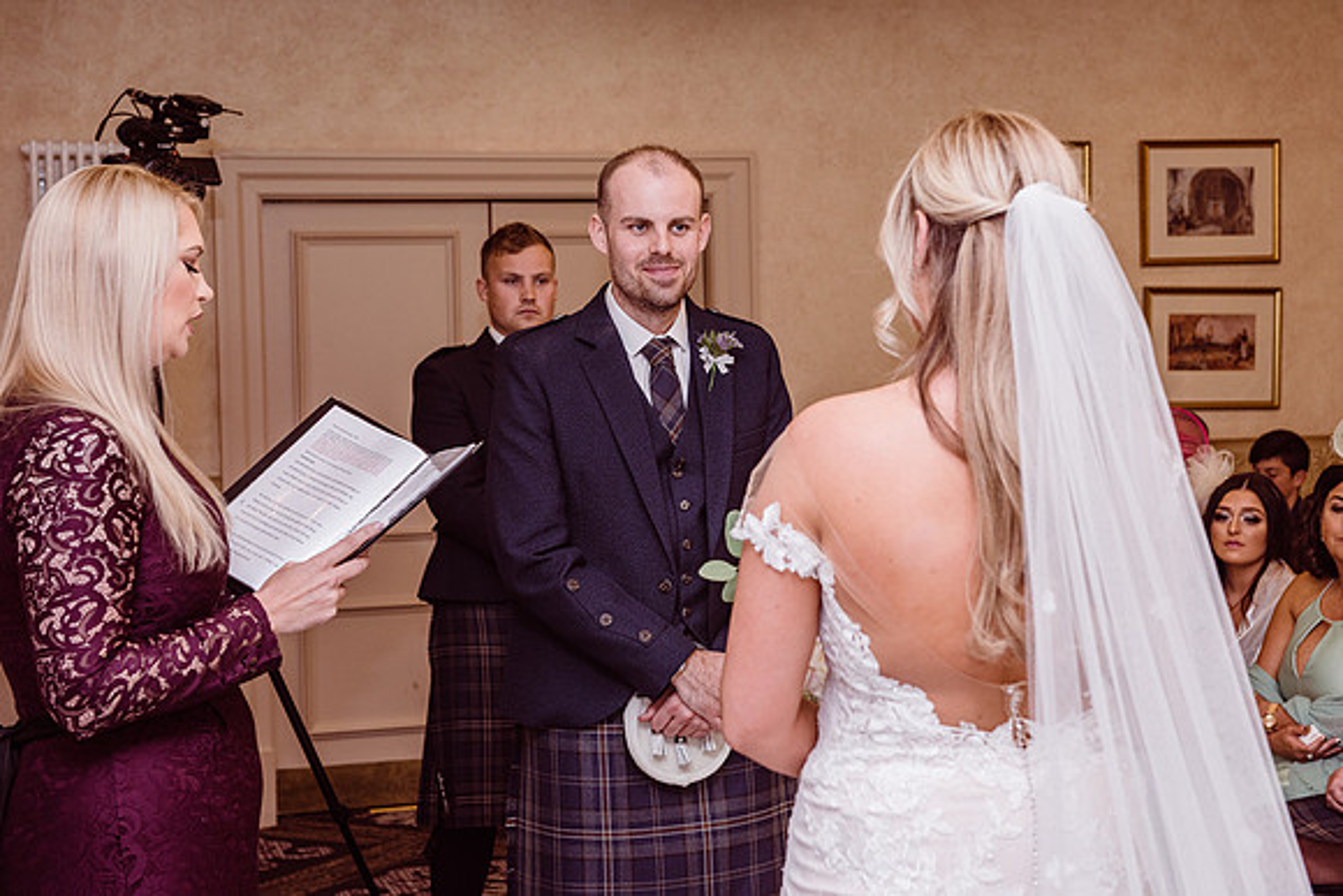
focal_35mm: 63
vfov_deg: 21.5
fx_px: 2357
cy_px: 391
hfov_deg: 31.8
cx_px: 735
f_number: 5.6
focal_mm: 56
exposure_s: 1/100
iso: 400
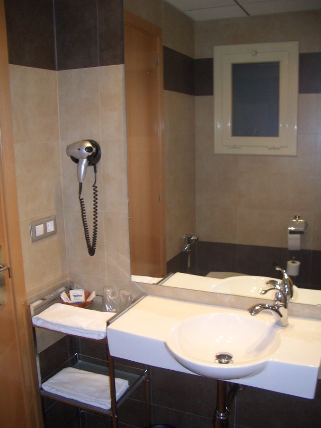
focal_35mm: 35
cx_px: 160
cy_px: 214
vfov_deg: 52.6
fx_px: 433
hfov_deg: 40.7
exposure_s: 1/60
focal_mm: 5.8
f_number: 2.6
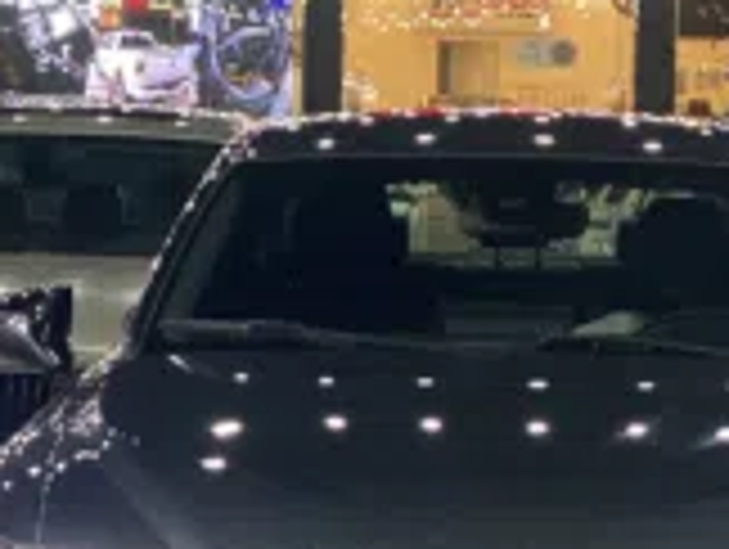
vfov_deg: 7.3
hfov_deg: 9.6
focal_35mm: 205
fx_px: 4324
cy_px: 144
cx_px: 500
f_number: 2
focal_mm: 6
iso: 200
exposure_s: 1/100
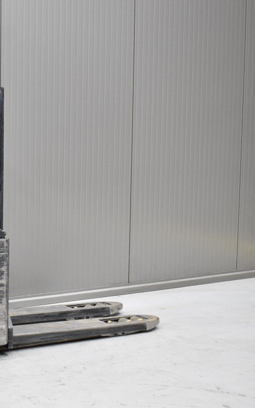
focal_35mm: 65
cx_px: -42
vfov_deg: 31.5
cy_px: 205
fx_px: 722
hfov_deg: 19.0
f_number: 5
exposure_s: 1/30
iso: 1600
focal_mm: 28
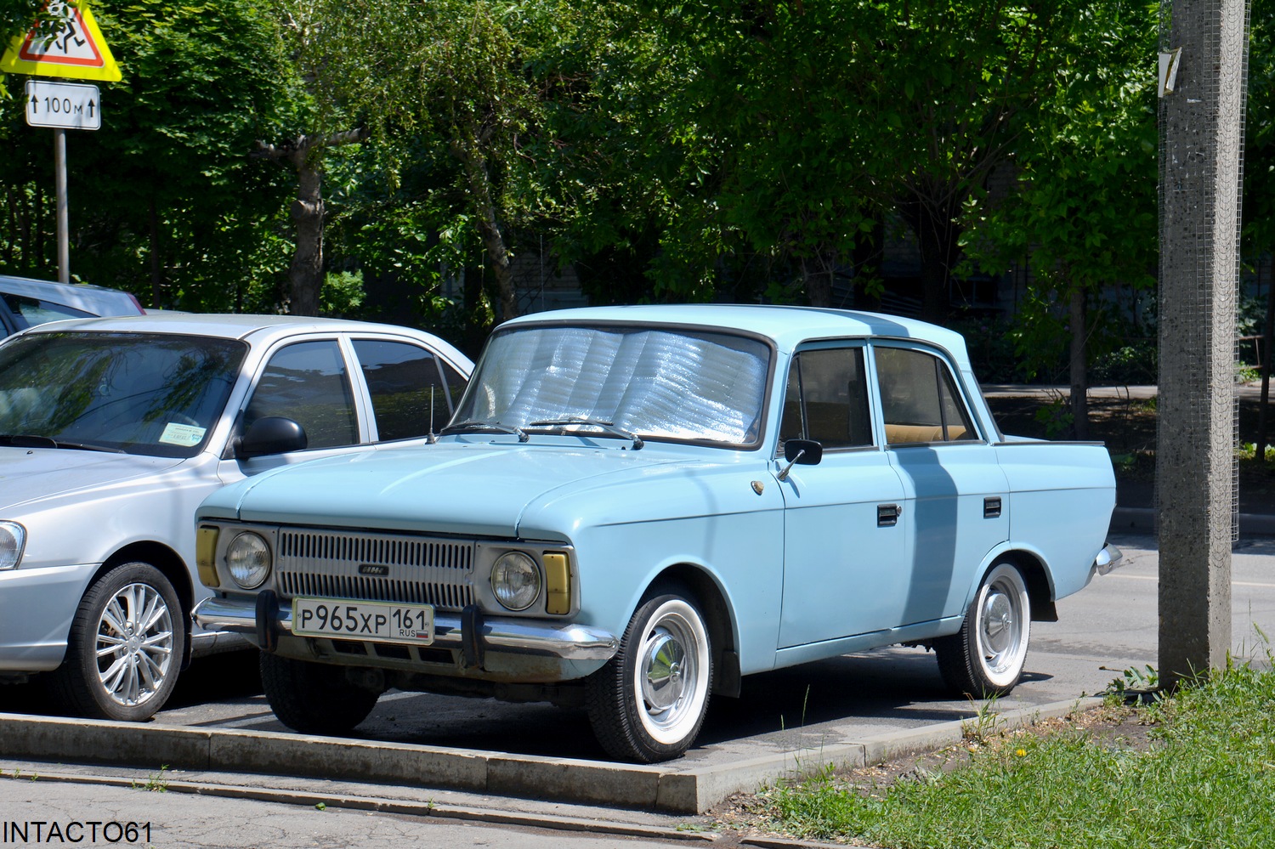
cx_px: 638
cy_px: 424
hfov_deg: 21.9
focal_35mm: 93
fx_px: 3292
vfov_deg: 14.7
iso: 100
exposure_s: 1/320
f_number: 9
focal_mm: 62
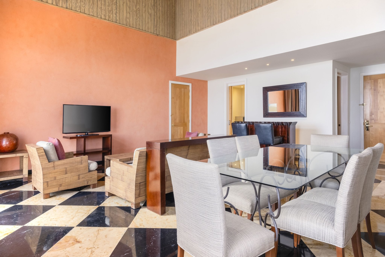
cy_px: 128
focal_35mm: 20
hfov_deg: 84.0
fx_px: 214
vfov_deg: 61.9
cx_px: 192
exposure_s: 1/50
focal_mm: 13.4
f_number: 9
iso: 400
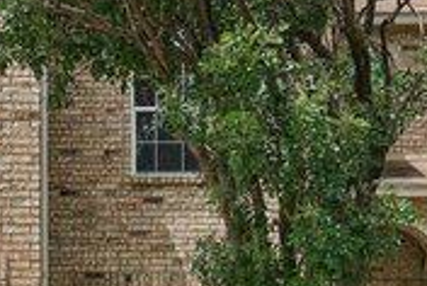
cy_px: 171
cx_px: 44
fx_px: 1295
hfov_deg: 18.4
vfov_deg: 12.6
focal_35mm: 109
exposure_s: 1/320
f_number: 8
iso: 200
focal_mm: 30
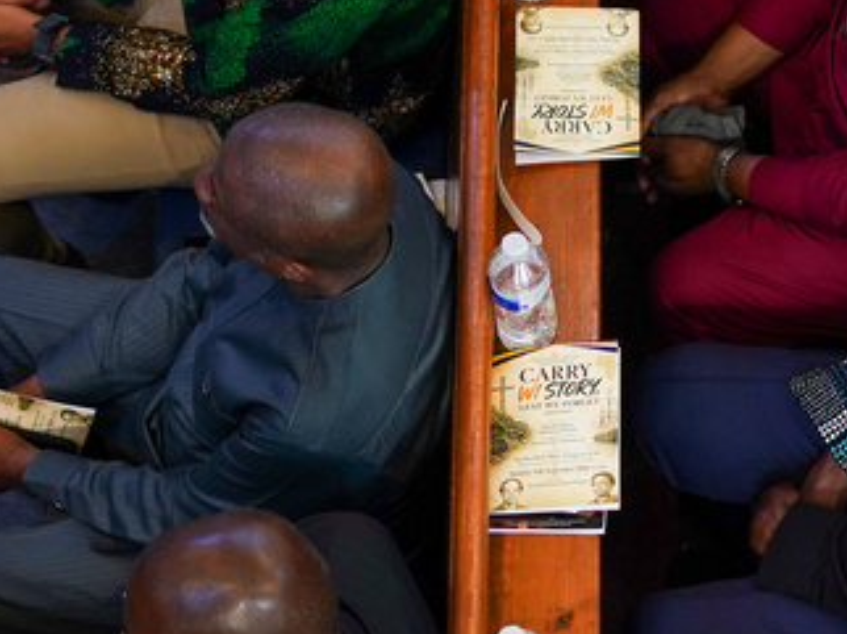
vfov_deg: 9.7
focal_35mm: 153
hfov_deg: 12.8
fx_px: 3741
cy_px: 466
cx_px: 826
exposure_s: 1/800
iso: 1000
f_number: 1.8
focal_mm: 50
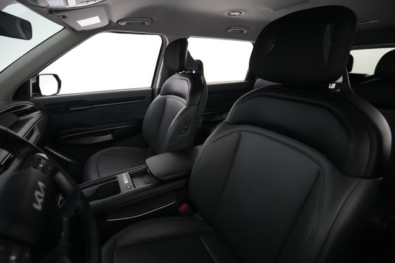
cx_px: 198
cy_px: 132
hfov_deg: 93.3
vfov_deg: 70.4
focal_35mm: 17
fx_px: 186
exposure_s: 1/160
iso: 10000
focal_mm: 17
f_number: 2.8
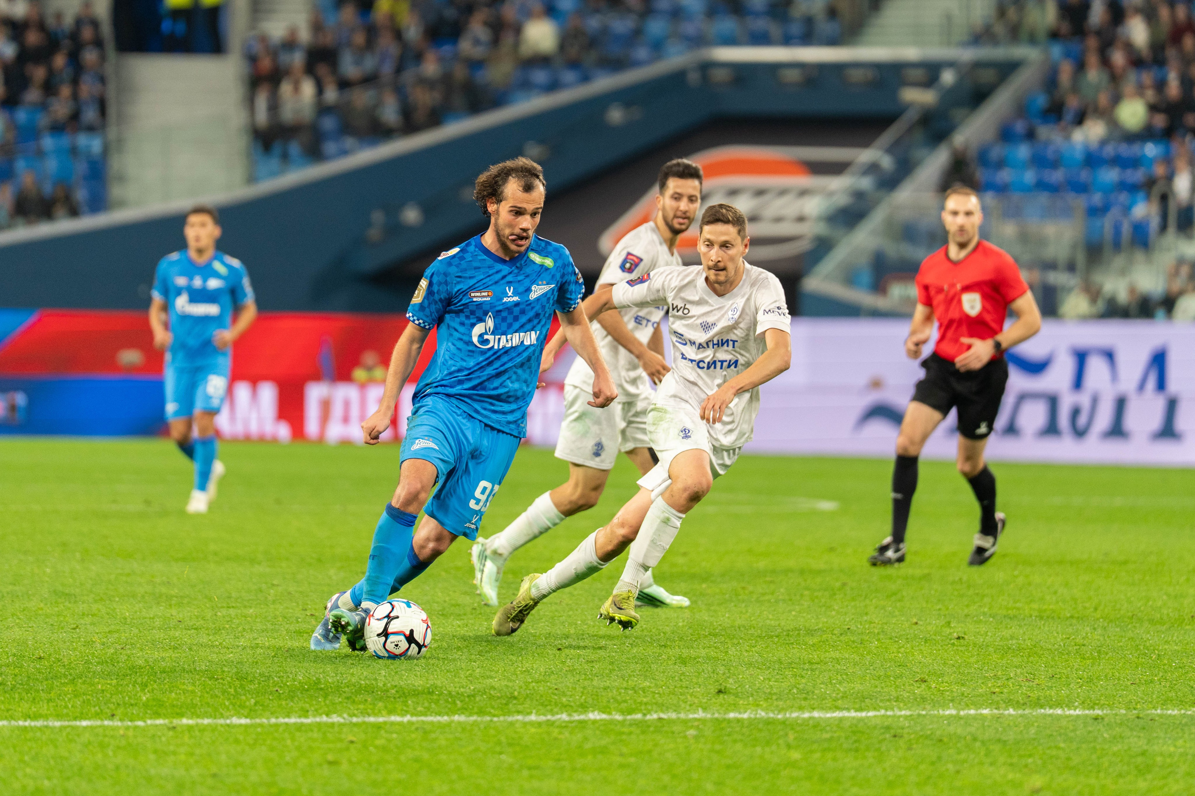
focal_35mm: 270
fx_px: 8965
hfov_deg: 7.6
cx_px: 597
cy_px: 268
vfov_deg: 5.1
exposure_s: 1/1000
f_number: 2.8
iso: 1000
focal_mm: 200
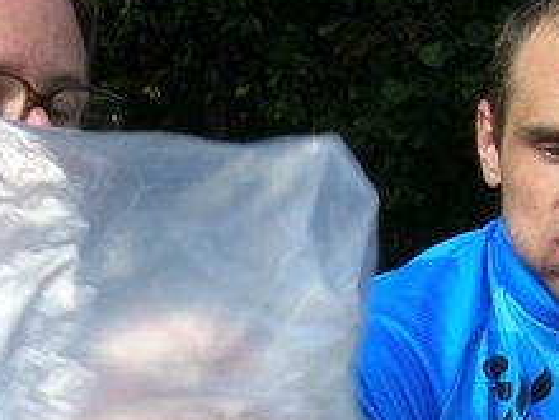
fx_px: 1809
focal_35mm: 112
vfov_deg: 13.0
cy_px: 471
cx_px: 215
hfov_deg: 17.5
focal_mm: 5.7
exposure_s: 1/169
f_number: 4.9
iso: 50
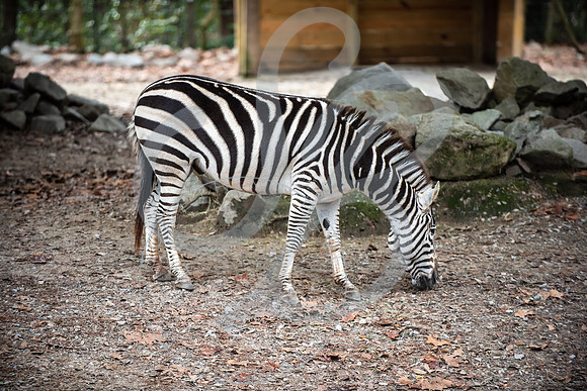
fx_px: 2854
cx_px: 294
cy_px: 196
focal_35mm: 175
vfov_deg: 7.9
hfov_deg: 11.7
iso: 200
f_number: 2.8
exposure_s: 1/500
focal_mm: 175
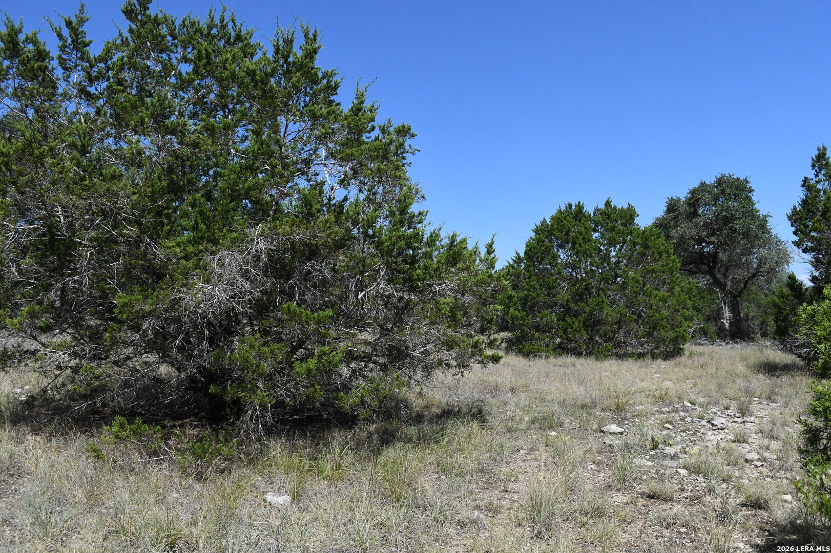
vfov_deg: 47.9
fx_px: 623
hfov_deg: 67.4
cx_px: 416
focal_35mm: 27
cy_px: 276
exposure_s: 1/8000
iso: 2000
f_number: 8
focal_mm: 18
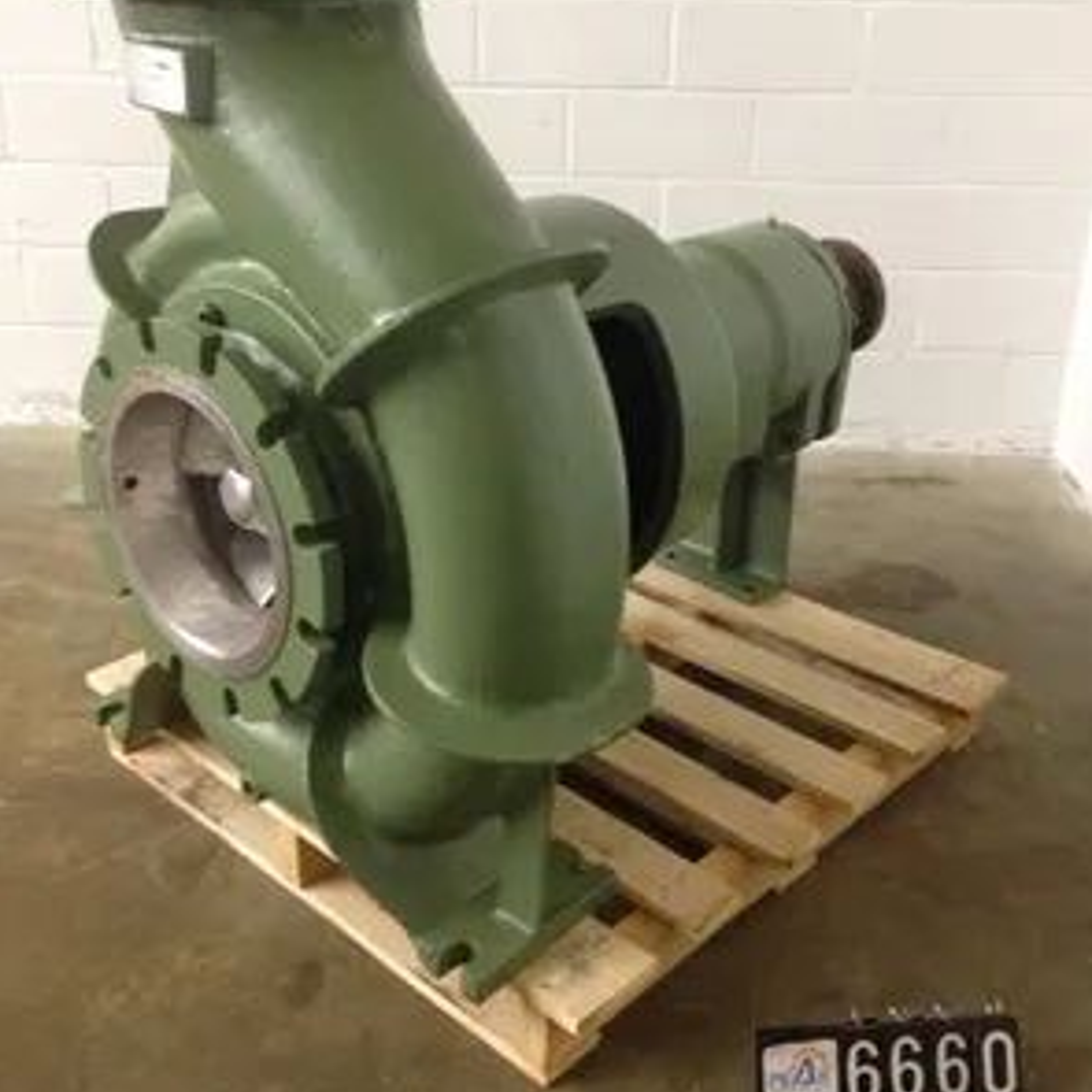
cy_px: 455
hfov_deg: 40.0
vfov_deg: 39.9
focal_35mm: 42
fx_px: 1499
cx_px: 548
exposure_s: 1/20
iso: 200
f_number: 2.4
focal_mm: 4.28
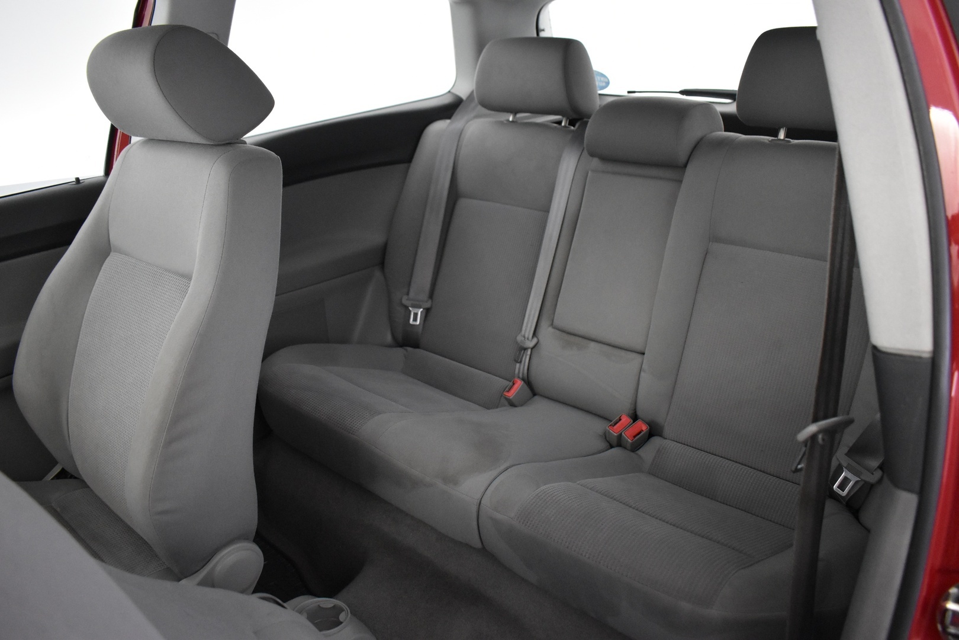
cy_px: 320
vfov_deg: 47.9
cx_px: 480
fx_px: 719
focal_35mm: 27
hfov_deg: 67.4
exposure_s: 1/30
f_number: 3.5
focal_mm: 18
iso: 3200
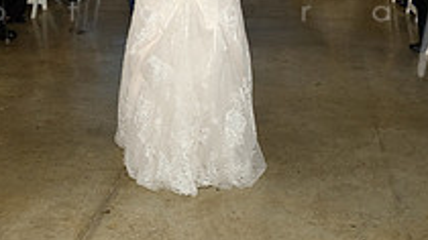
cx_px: 175
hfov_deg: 39.7
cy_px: -62
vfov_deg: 21.1
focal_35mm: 52
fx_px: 590
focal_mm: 12
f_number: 4
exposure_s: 1/40
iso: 1600
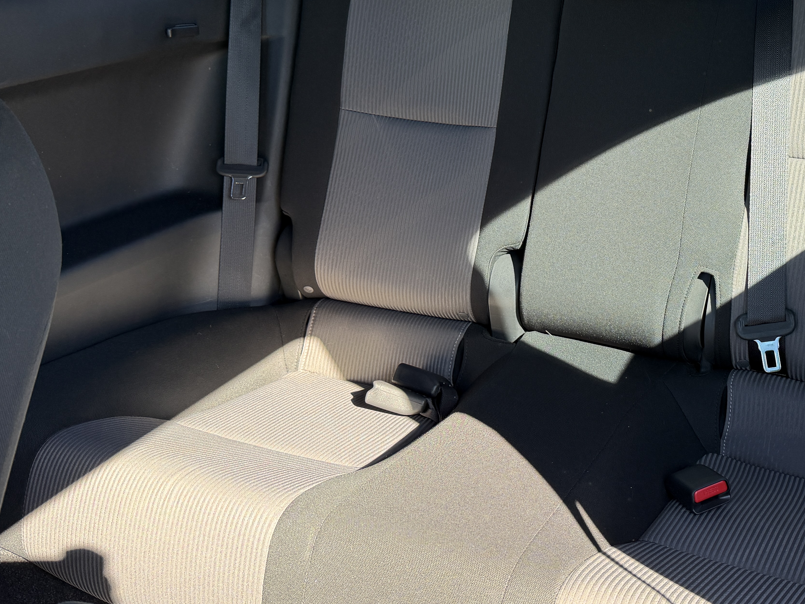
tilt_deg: -19.8
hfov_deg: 44.1
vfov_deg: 35.0
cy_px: 227
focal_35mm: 41
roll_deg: +0.6
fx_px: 953
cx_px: 615
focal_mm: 6.76
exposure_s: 1/181
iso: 100
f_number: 1.78
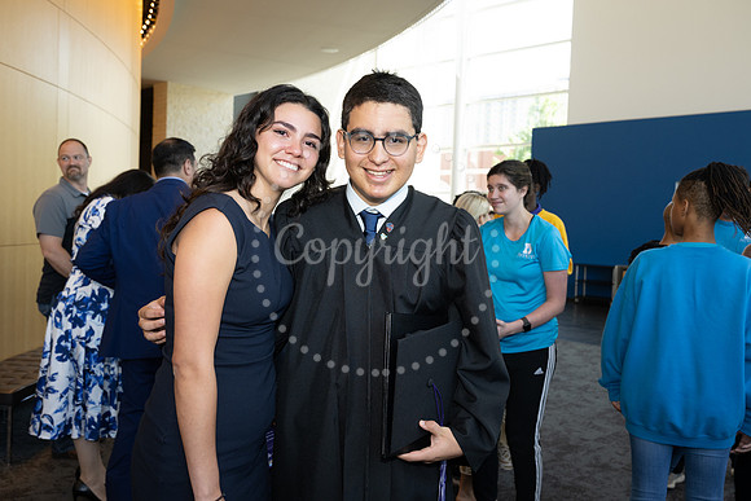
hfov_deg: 58.7
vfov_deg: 41.1
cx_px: 376
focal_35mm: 32
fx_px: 668
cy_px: 250
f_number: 5.6
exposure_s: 1/200
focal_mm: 32
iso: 800
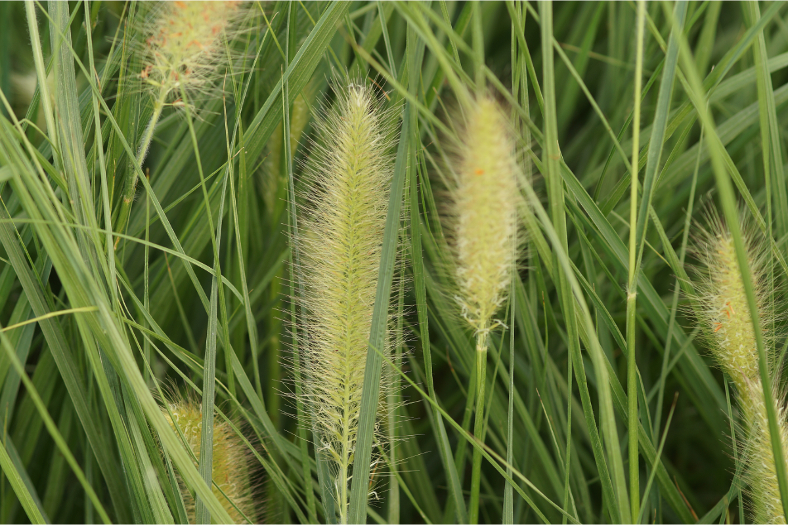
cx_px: 394
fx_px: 3283
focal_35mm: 150
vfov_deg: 9.1
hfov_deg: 13.7
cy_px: 262
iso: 100
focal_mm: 100
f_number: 3.5
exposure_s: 1/160
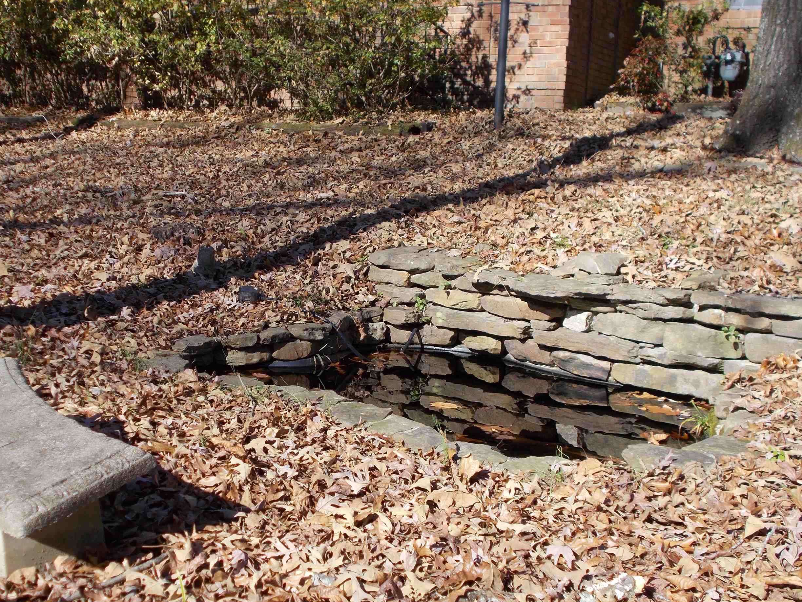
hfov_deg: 38.7
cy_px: 301
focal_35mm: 49
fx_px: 1135
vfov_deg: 29.7
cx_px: 320
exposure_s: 1/400
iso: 80
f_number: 3.9
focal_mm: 6.9
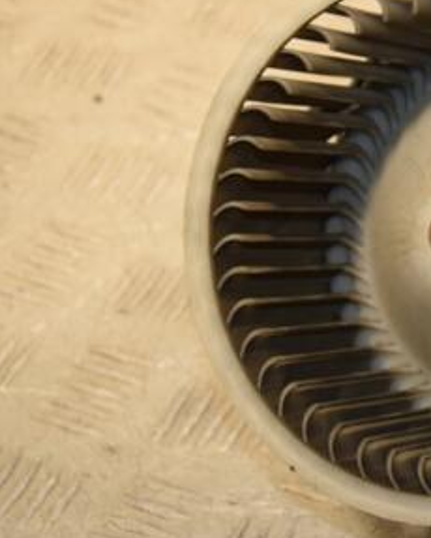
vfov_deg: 13.1
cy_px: 232
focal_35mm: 147
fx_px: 2341
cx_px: 502
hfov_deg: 10.4
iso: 800
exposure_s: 1/200
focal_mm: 50
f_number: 5.6
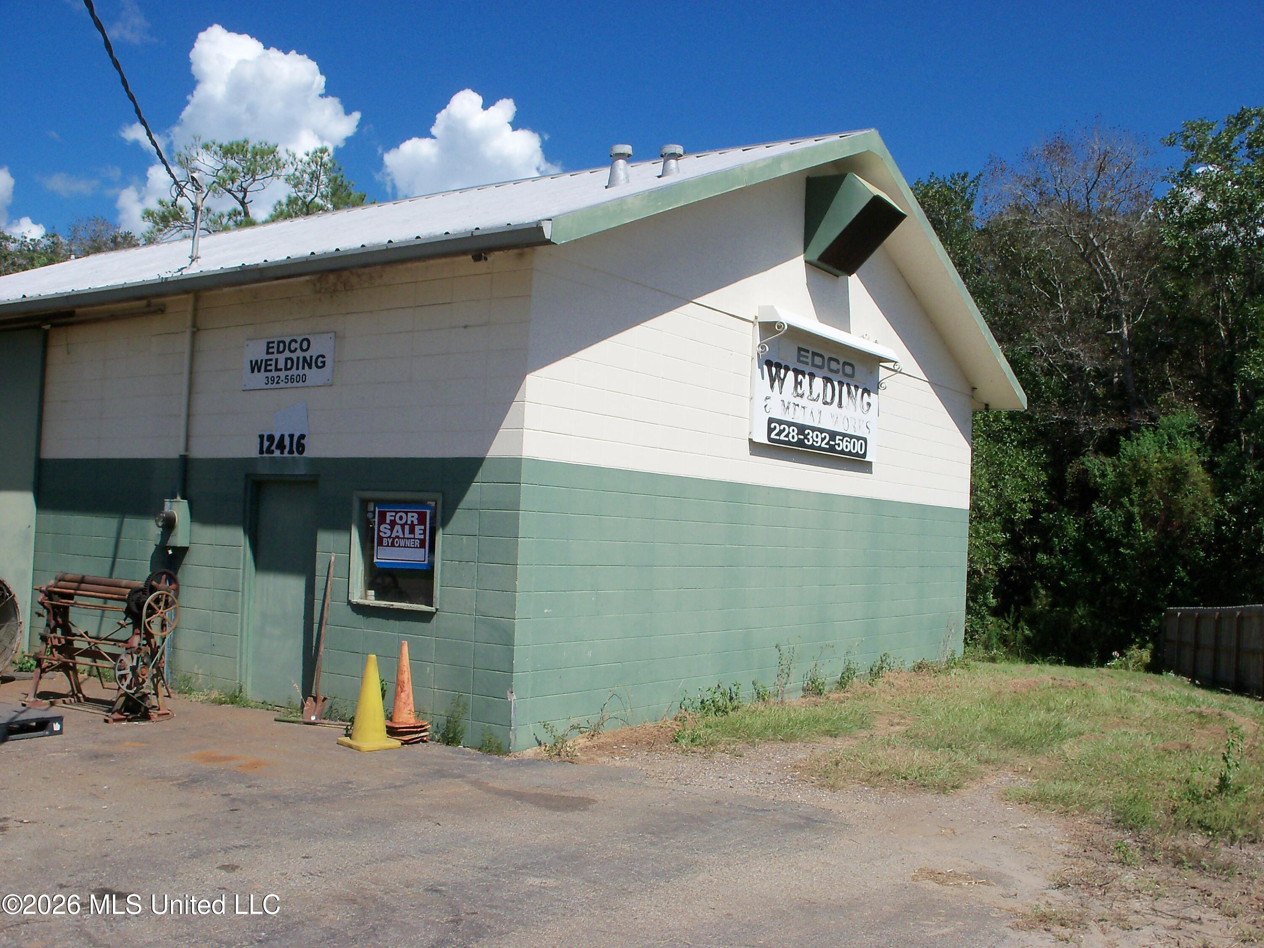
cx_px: 632
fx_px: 1278
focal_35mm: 35
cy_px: 474
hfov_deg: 52.6
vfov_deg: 40.7
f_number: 5.5
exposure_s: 1/640
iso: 80
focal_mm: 6.3
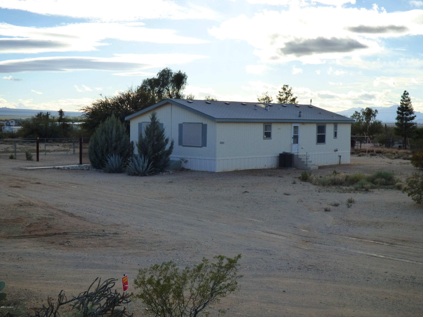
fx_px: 611
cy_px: 158
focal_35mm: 50
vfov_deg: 29.1
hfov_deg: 38.2
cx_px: 212
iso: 200
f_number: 5
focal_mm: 8.68
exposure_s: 1/800
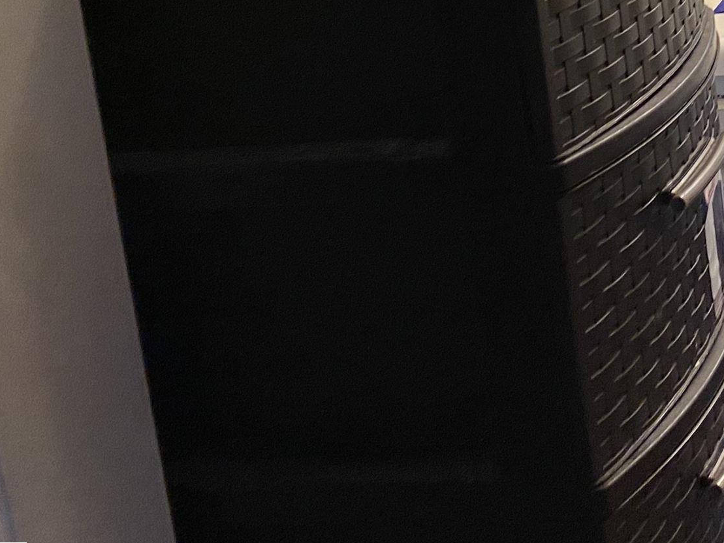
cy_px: -190
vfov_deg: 18.8
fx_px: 1506
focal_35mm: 72
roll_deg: +4.6
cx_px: 969
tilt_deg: -6.8
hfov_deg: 23.5
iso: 100
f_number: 1.8
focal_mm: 4.25
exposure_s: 1/60
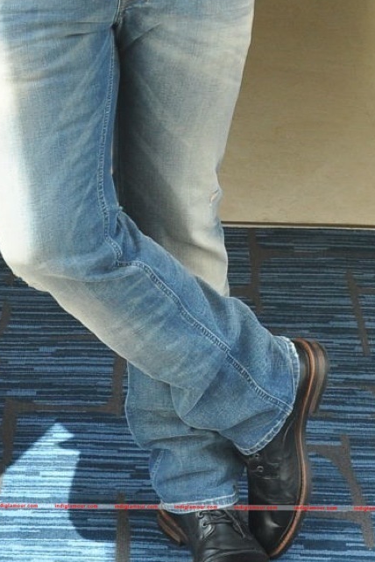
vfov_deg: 14.8
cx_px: 195
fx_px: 2109
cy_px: -83
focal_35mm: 135
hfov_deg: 10.2
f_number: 9
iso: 500
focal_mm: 32
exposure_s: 1/125
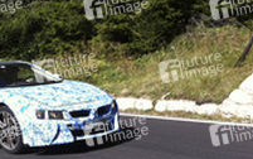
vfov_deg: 17.6
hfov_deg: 27.3
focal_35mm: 74
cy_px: 100
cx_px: 52
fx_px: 511
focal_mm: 3.85
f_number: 2.8
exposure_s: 1/815
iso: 80
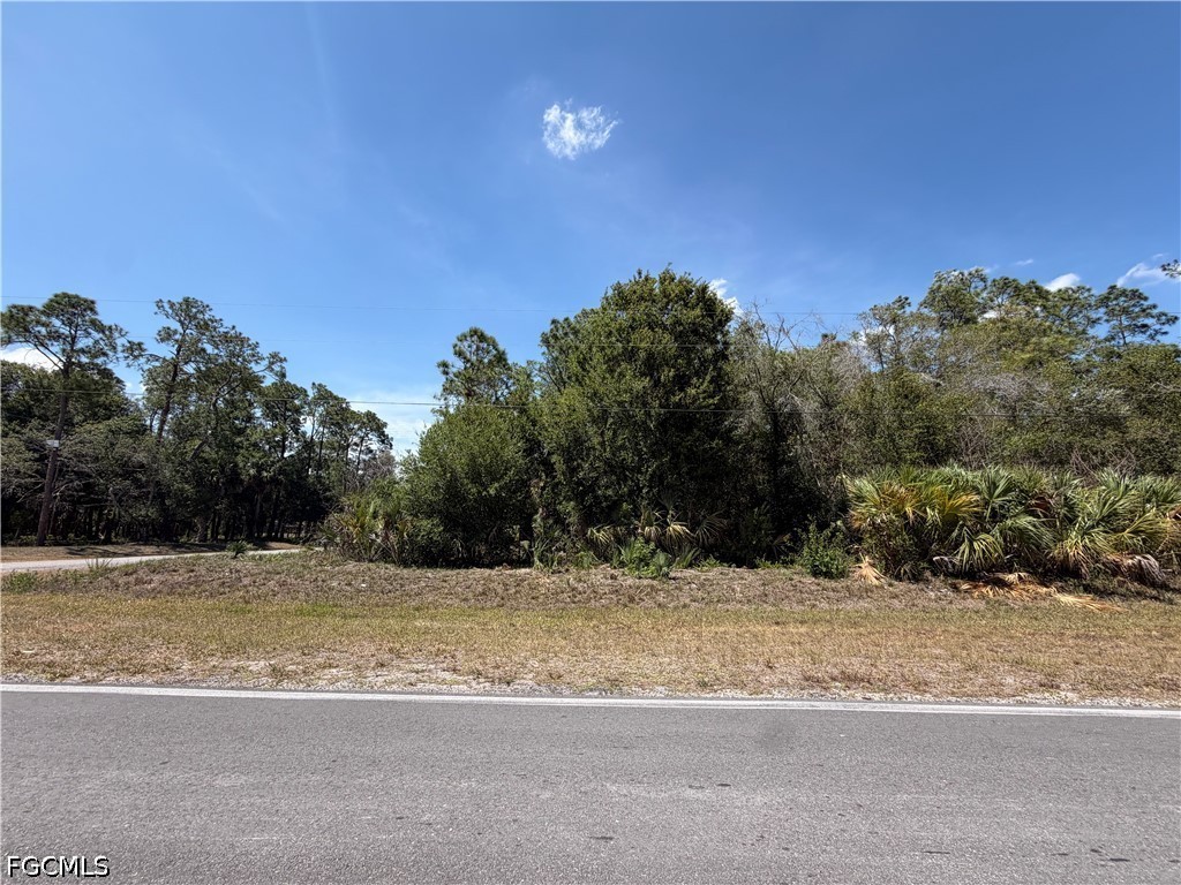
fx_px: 478
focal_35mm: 14
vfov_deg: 85.7
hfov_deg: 102.1
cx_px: 590
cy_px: 442
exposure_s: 1/770
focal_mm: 2.22
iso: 25
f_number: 2.2
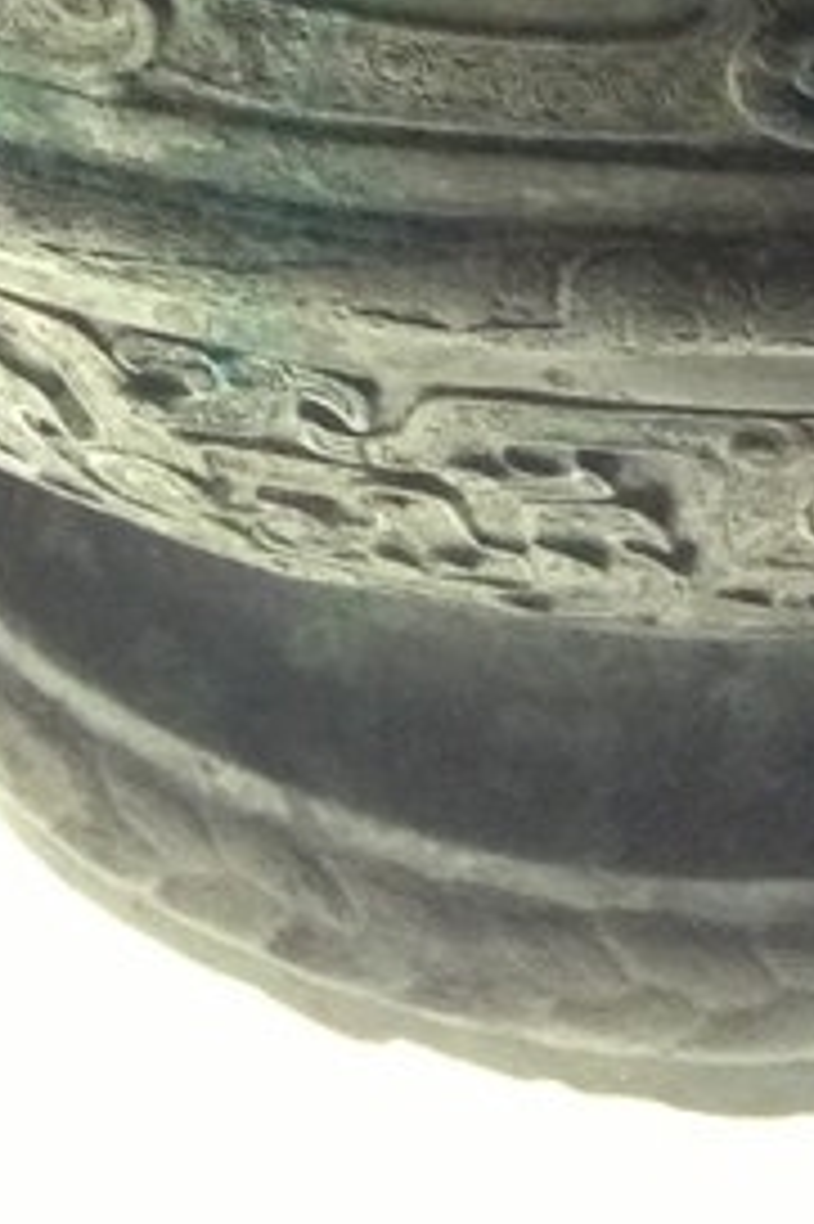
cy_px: -2344
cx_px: 153
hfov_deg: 6.4
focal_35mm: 214
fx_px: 7267
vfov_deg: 8.3
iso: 125
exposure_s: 1/20
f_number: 2.4
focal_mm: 4.28
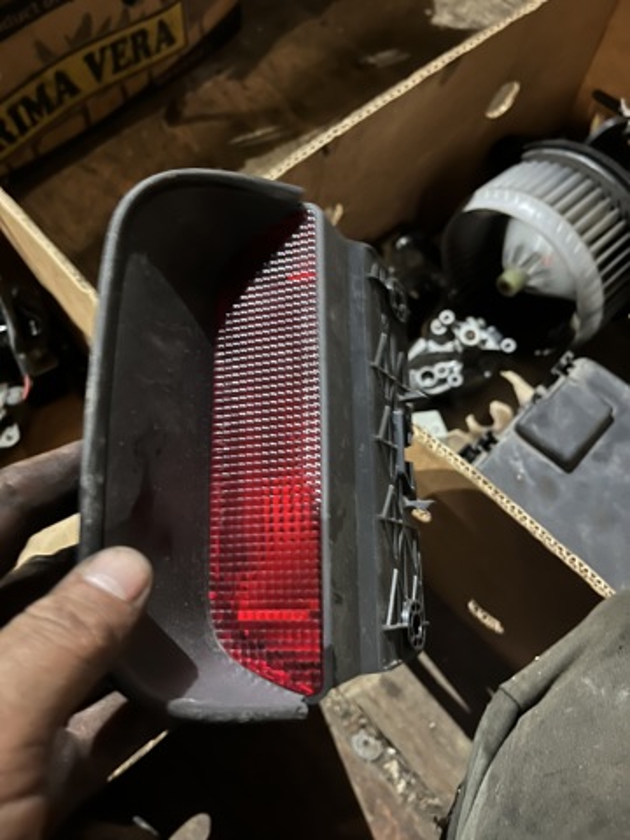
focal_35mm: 26
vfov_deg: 67.3
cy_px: 420
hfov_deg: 53.1
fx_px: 631
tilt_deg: -64.6
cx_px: 315
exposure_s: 1/9
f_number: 1.6
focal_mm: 5.1
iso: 1000
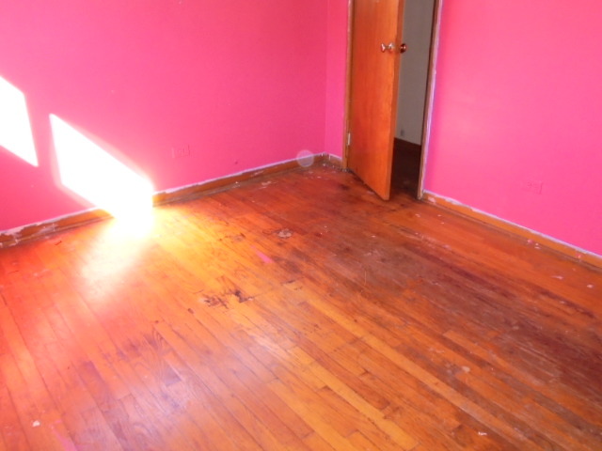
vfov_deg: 48.2
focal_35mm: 29
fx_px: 504
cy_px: 226
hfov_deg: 61.7
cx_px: 301
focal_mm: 5.3
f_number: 3.7
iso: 400
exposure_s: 1/40
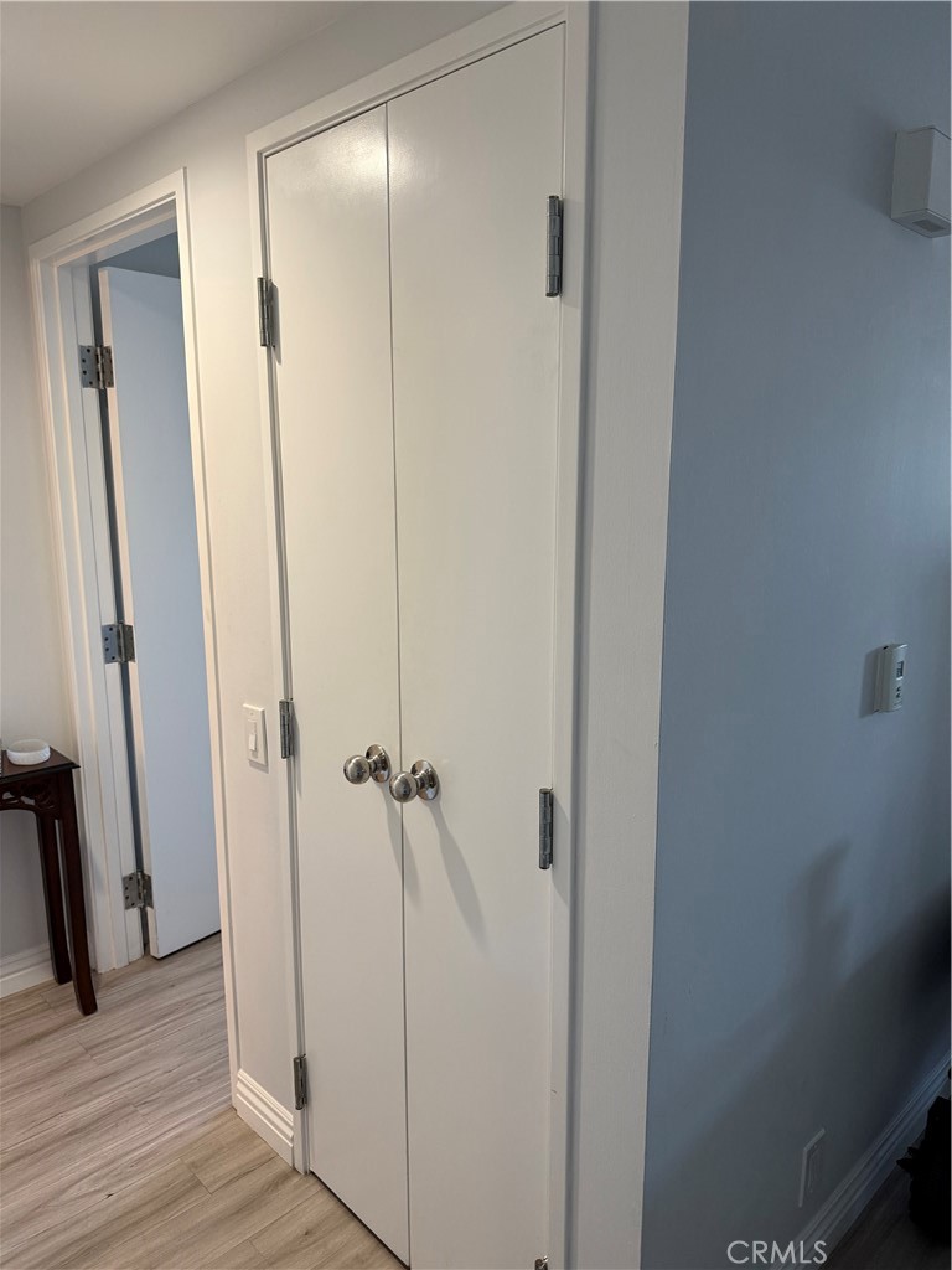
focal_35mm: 24
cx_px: 476
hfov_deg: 56.8
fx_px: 880
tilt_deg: -10.6
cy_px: 635
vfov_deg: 71.6
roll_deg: -0.3
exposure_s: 1/120
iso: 200
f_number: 1.78
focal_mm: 6.76
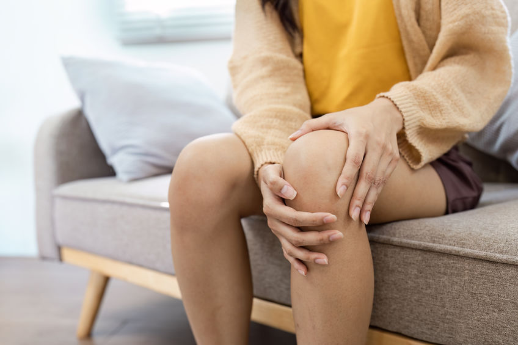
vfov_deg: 37.8
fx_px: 503
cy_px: 172
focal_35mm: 35
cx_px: 259
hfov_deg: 54.4
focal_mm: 35
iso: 640
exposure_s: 1/250
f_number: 2.8
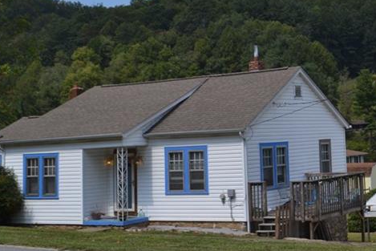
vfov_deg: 18.4
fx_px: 752
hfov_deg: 26.6
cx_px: 373
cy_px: 0
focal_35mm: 72
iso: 100
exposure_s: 1/250
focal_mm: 22
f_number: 8
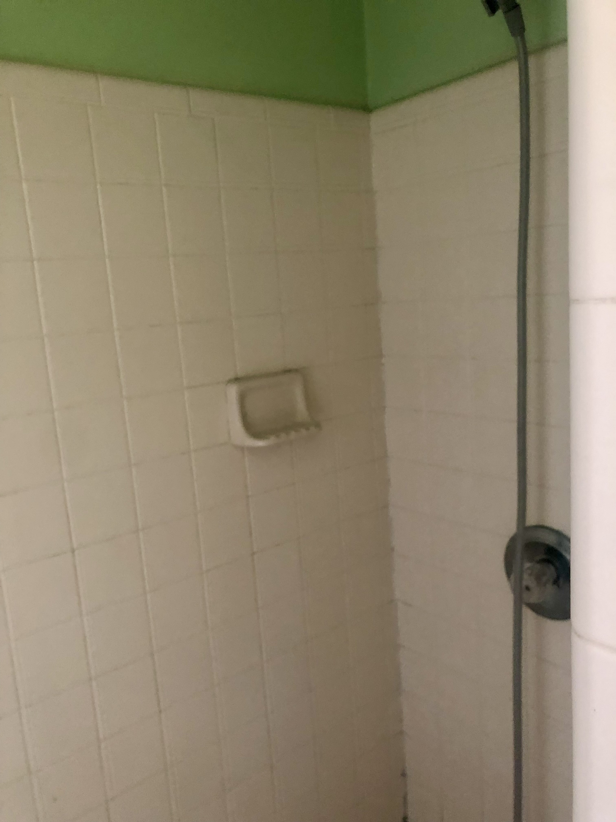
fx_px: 664
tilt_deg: -10.9
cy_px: 411
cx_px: 308
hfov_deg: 49.7
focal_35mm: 28
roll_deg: +4.3
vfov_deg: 63.4
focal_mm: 4
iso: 80
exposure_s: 1/7
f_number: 1.8
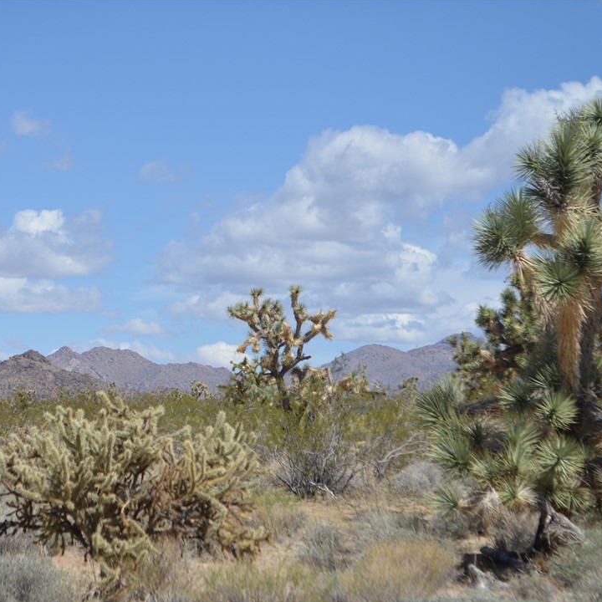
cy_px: 301
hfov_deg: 16.4
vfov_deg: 16.5
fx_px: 2079
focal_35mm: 106
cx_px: 154
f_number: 7.1
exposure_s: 1/2000
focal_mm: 55
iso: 400
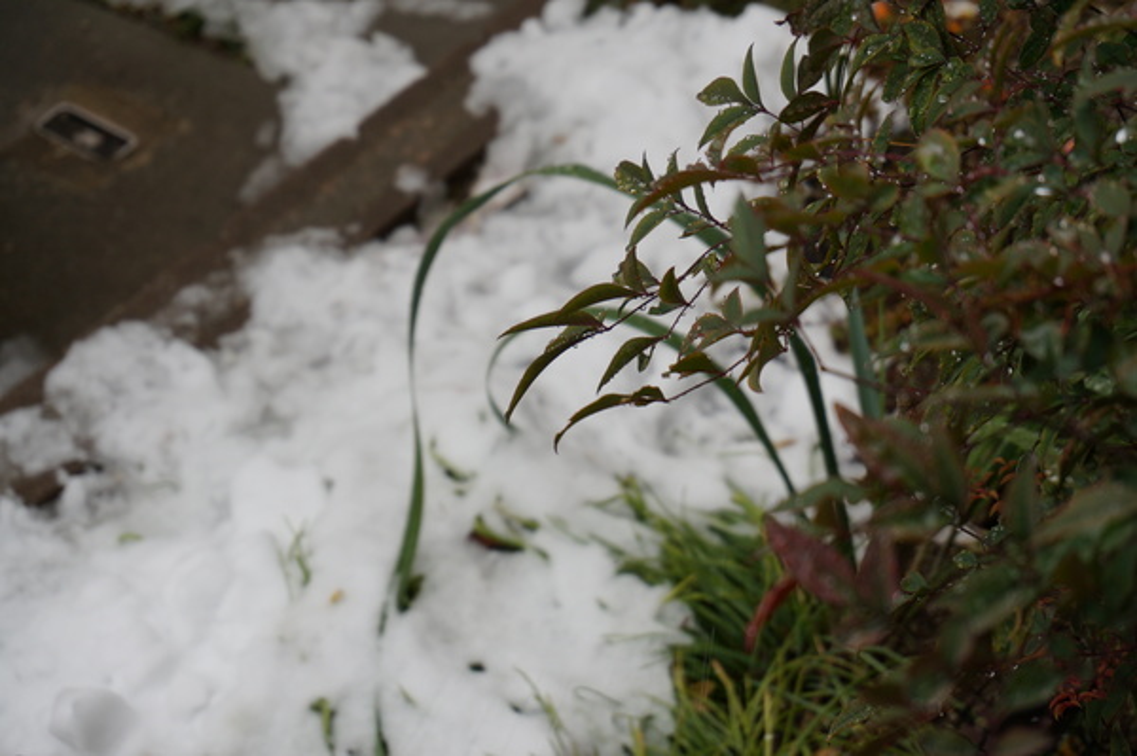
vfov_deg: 18.2
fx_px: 2367
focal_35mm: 75
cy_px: 378
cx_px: 568
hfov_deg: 27.0
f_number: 5.6
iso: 160
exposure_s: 1/80
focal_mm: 50
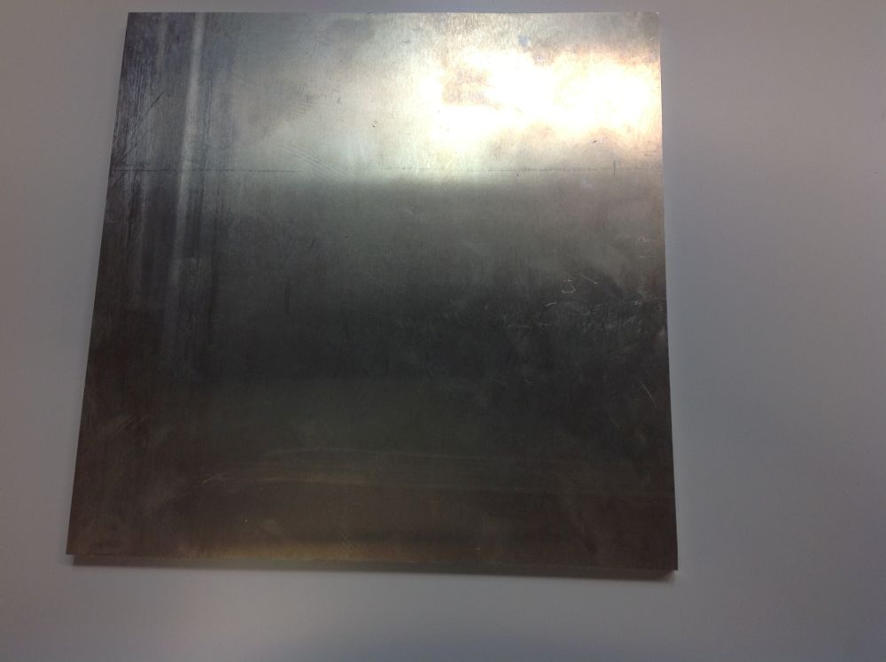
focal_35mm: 35
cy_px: 331
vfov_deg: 40.6
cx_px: 443
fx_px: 895
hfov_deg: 52.7
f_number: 2.4
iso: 50
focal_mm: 4.28
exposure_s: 1/50
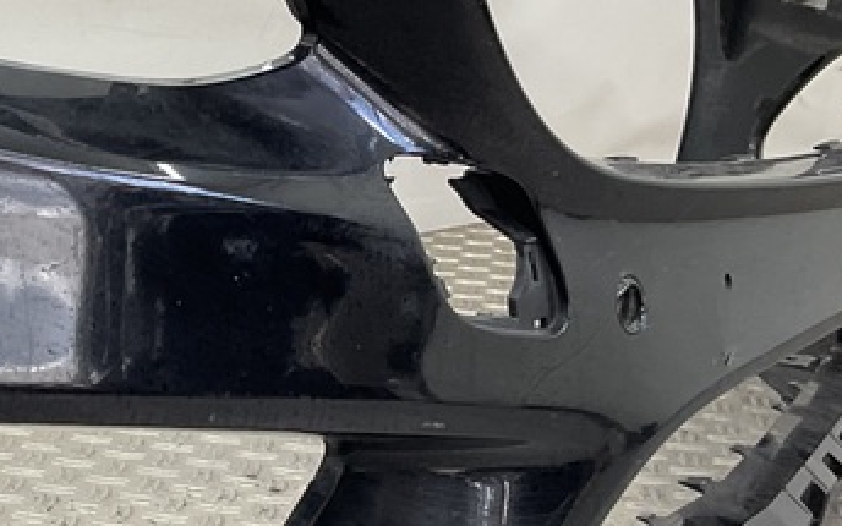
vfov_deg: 14.5
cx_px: -203
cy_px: 357
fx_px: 2065
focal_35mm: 90
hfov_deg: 21.2
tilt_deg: -14.2
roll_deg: -1.3
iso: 40
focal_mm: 3
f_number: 1.8
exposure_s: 1/120
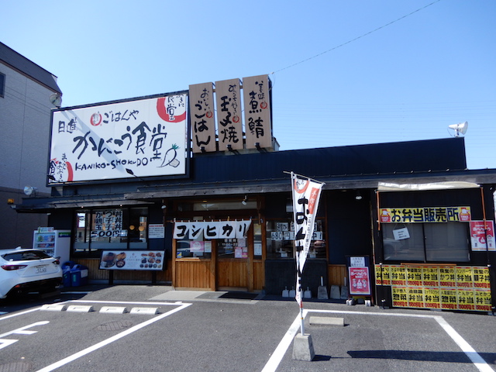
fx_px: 344
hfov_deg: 71.6
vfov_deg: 56.8
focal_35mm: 24
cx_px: 248
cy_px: 186
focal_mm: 4.3
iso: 80
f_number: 3.4
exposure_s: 1/800
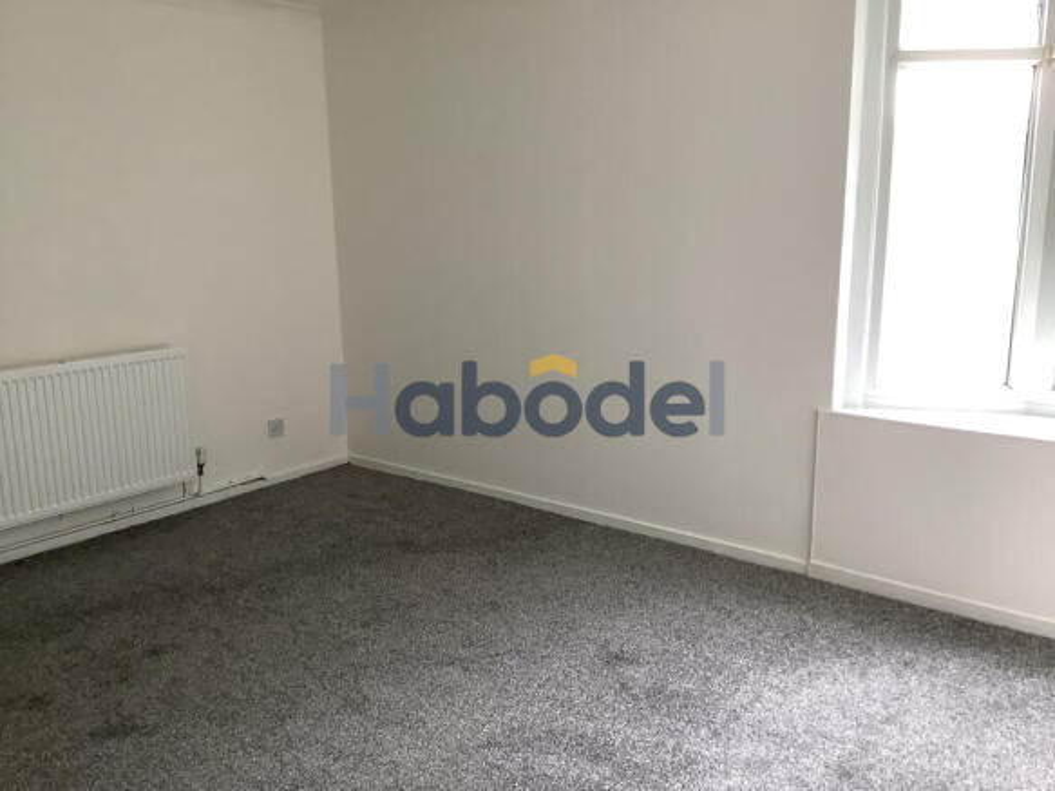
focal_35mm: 31
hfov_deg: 58.4
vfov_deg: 45.4
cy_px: 396
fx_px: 945
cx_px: 528
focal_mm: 3.3
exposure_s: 1/60
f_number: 2.4
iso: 80
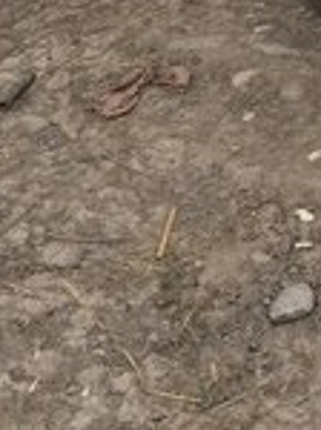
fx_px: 1190
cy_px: -272
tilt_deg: -14.3
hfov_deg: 14.2
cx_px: 502
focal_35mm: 96
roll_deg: -3.0
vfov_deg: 17.7
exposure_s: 1/507
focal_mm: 4.15
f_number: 2.2
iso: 32
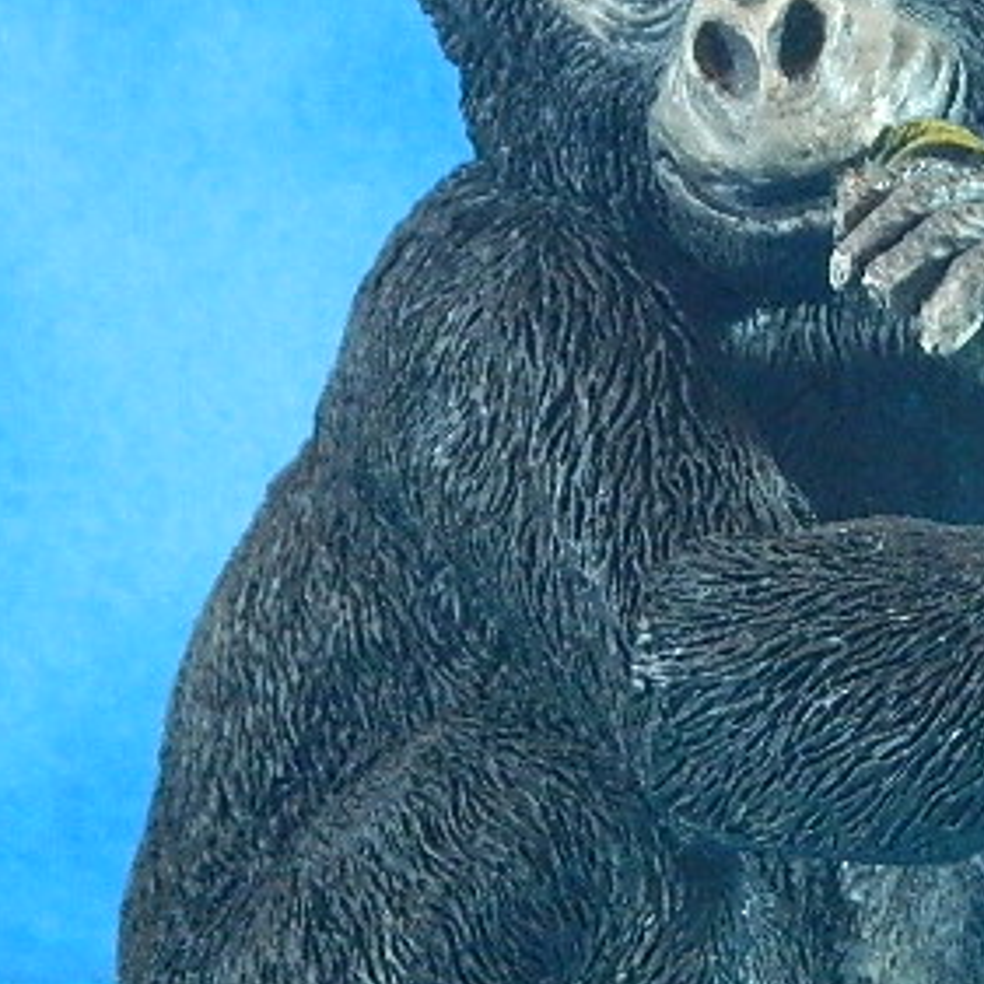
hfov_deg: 13.1
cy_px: 490
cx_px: 851
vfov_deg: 13.2
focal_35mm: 132
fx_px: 4245
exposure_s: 1/25
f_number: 3.5
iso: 400
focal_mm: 7.3
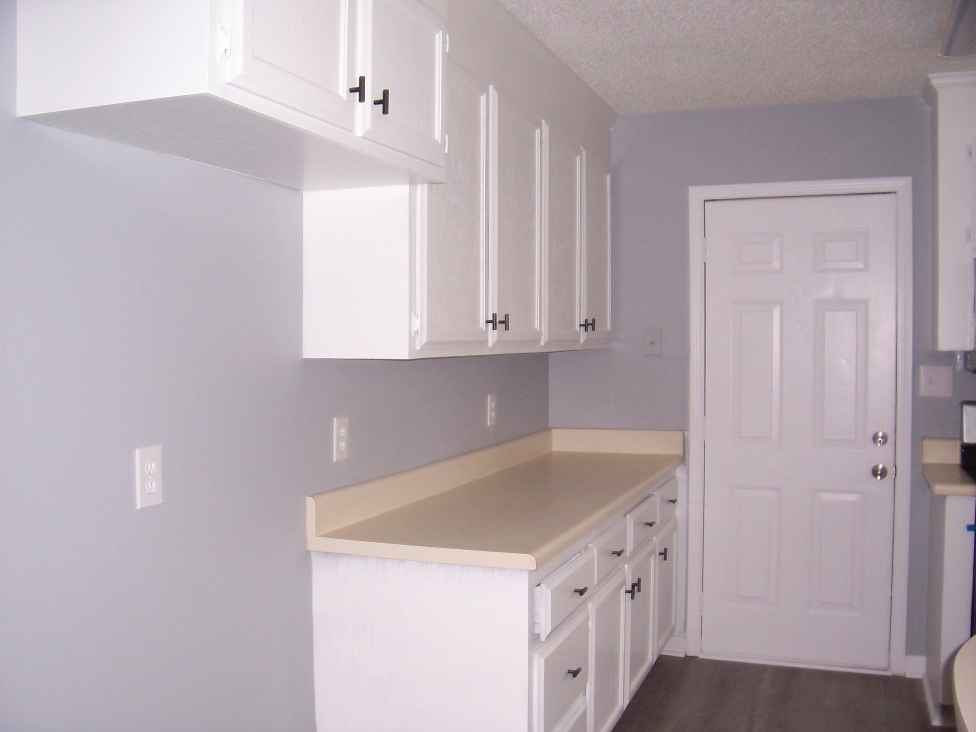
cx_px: 488
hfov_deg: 54.0
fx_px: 959
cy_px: 366
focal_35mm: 34
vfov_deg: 41.8
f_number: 2.7
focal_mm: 5.6
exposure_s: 1/60
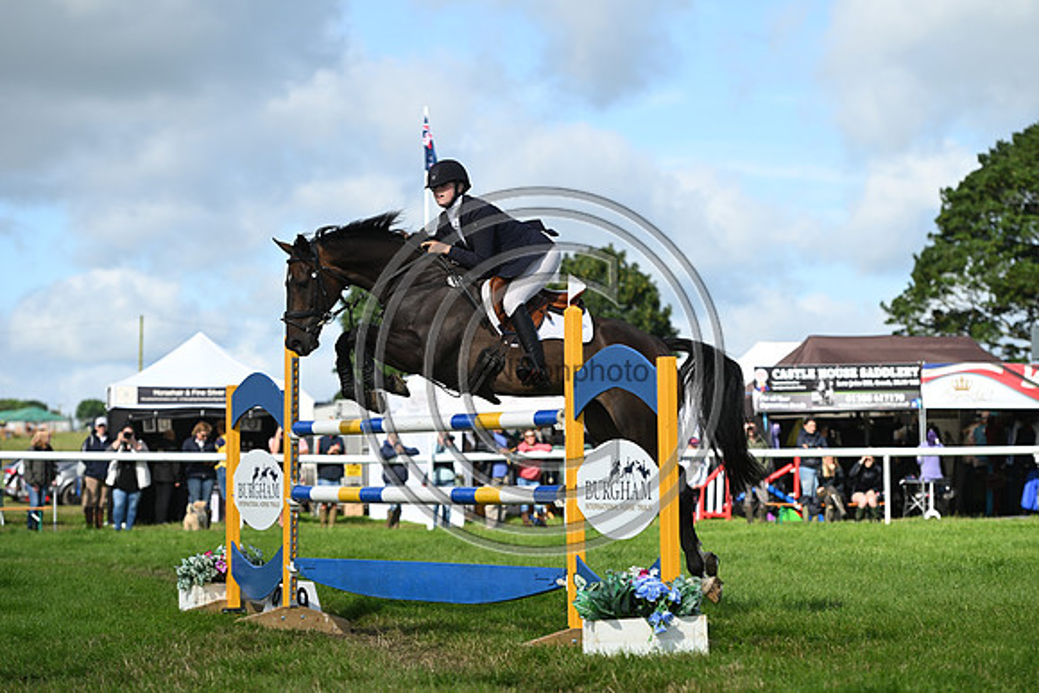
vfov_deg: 11.2
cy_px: 346
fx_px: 3522
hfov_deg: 16.8
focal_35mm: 122
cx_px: 520
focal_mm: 122
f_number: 4
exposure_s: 1/1250
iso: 180
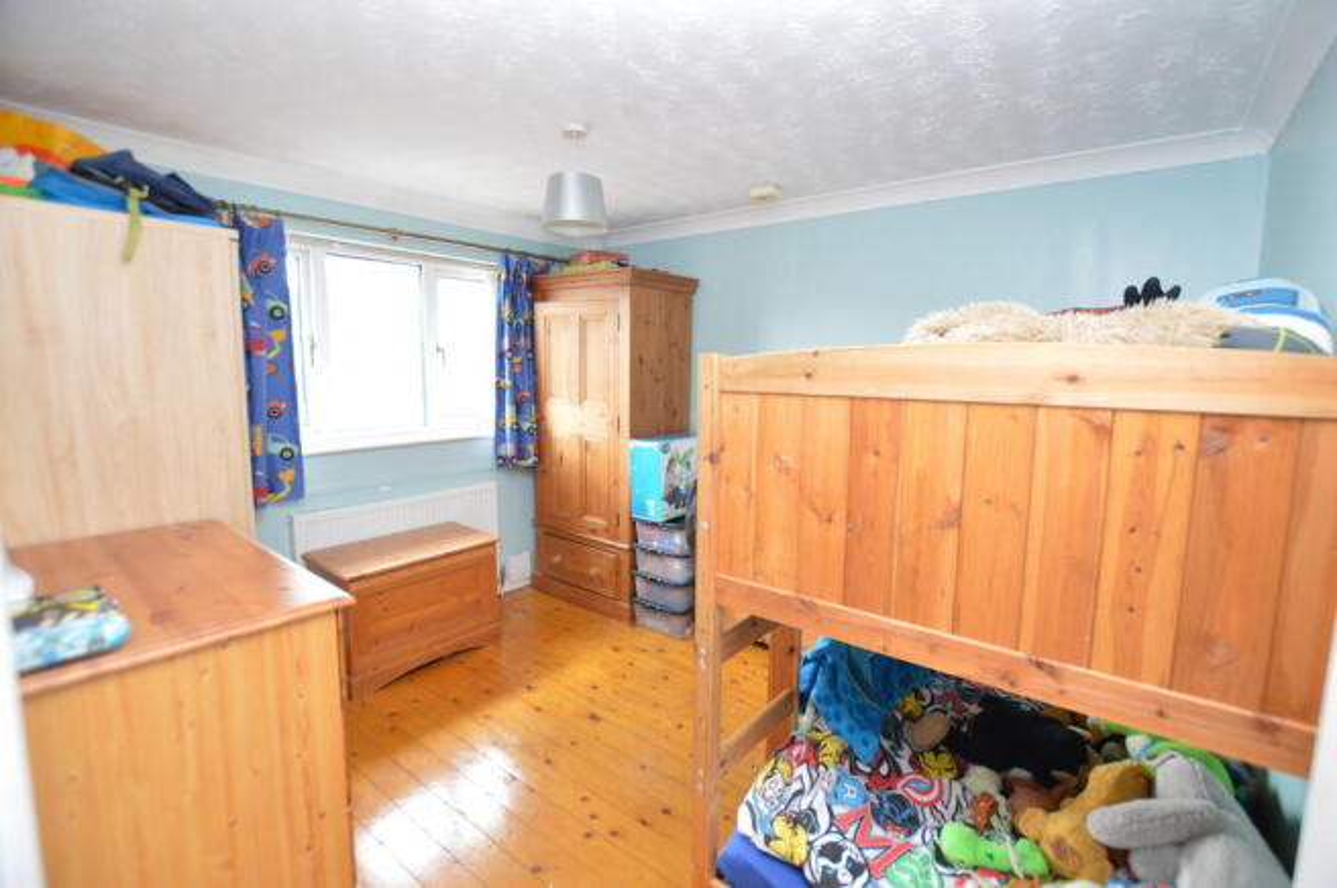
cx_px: 668
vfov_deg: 77.2
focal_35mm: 15
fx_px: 557
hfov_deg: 100.4
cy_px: 444
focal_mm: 10
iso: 450
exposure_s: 1/60
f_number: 3.5
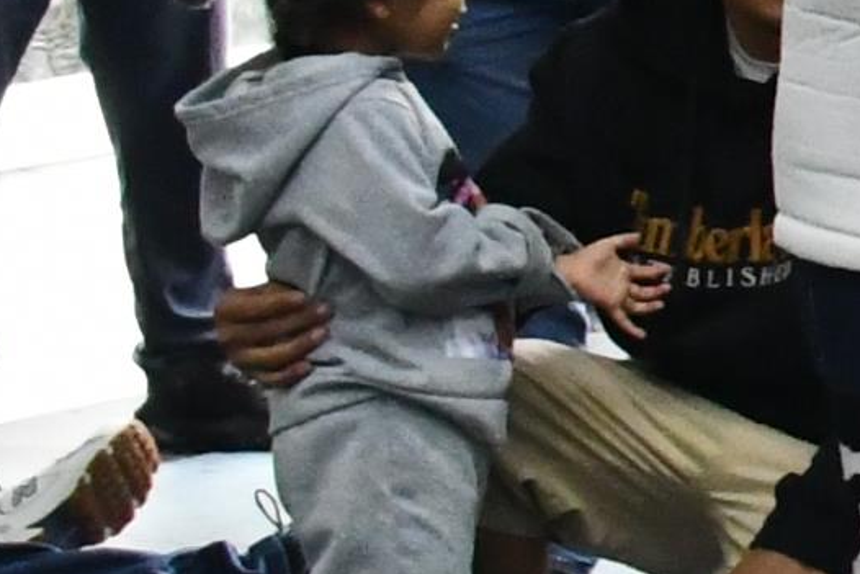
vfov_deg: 5.2
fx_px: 6260
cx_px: 3142
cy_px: -191
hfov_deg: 6.6
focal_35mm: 262
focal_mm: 22
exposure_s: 1/60
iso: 4000
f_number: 9
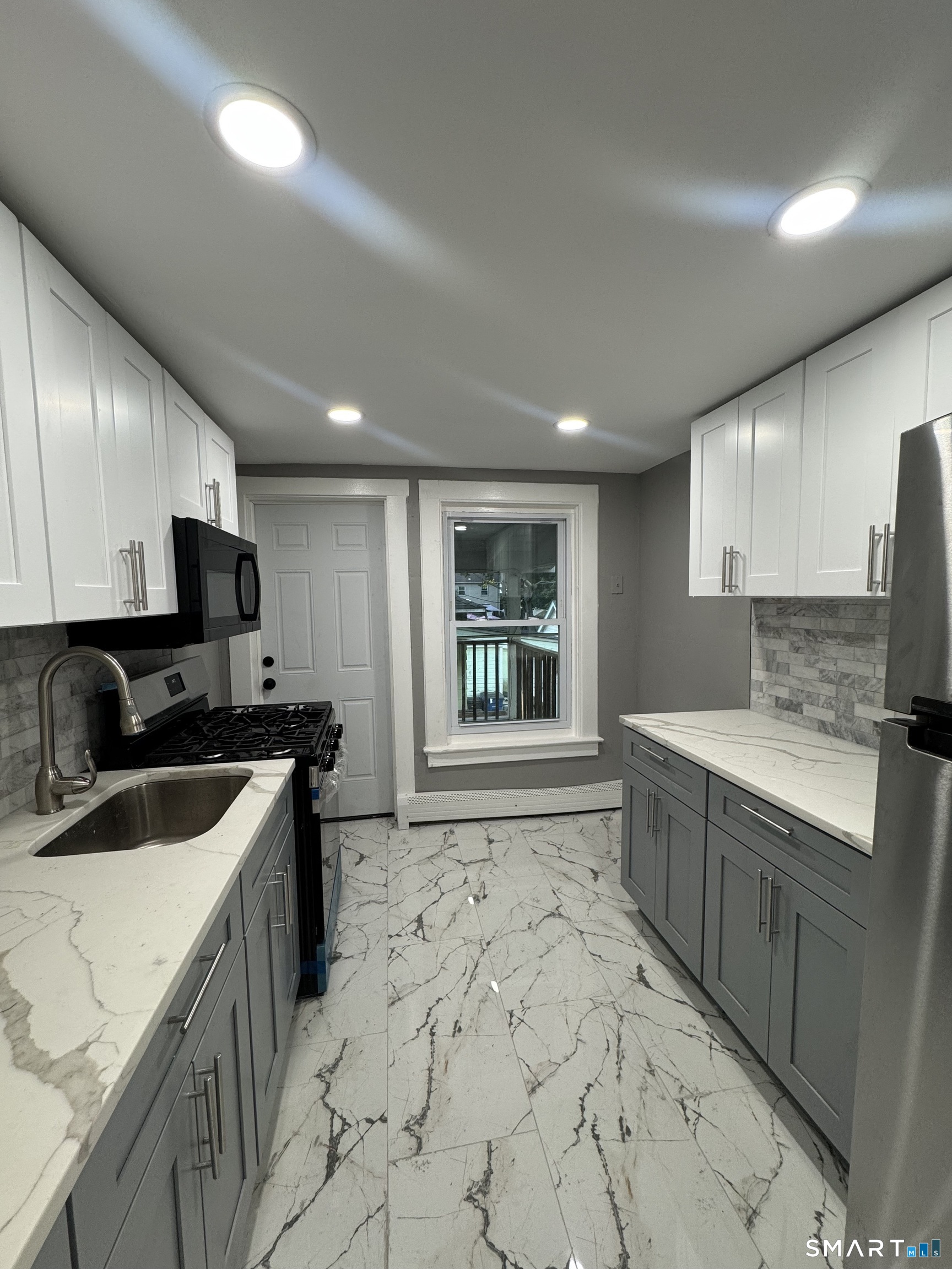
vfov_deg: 102.1
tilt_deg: -4.7
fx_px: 513
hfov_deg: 85.7
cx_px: 476
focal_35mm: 14
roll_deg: +1.1
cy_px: 634
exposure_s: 1/120
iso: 160
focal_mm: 2.22
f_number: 2.2
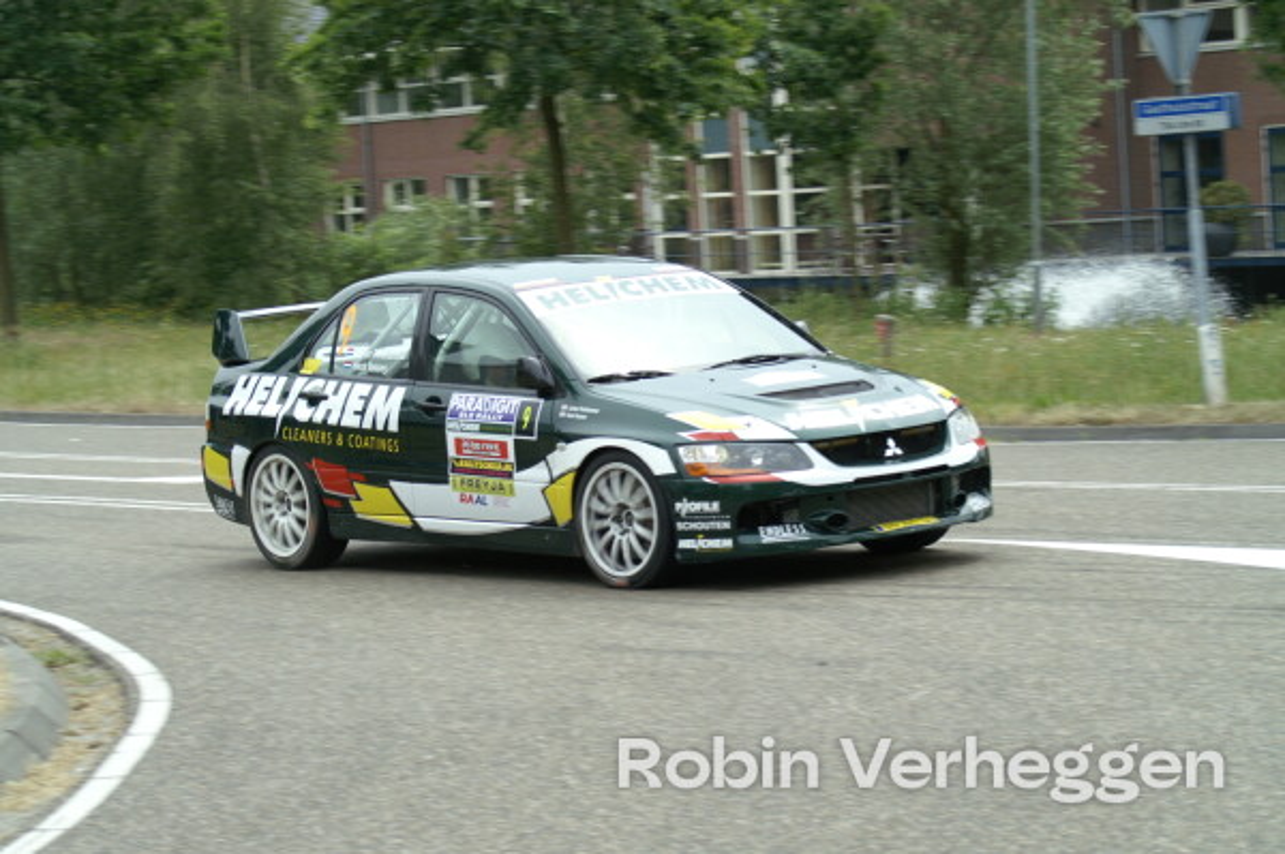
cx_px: 642
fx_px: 4012
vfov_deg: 12.2
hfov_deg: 18.2
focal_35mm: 112
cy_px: 427
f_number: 8
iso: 100
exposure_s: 1/200
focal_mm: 75
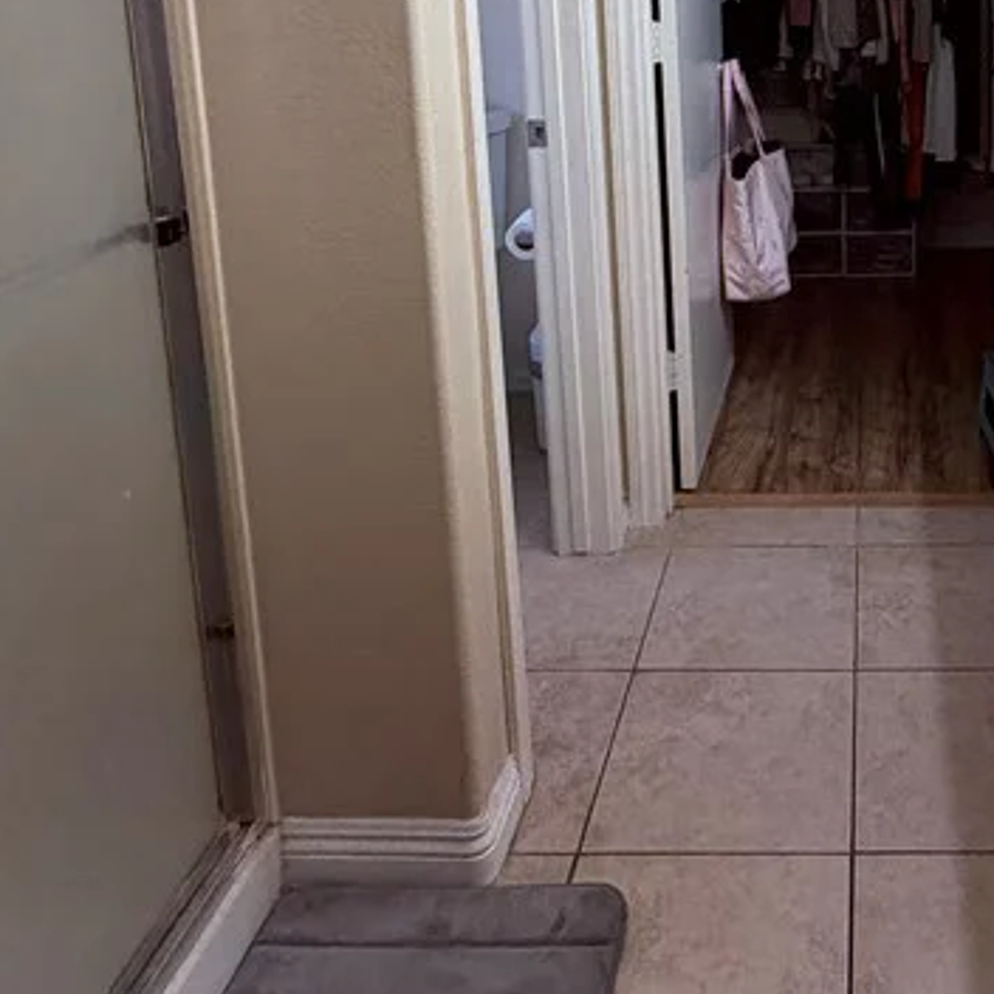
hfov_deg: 43.1
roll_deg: +1.7
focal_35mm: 36
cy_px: 71
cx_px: 844
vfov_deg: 41.7
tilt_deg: -8.9
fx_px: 1170
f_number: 2.2
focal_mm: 2.22
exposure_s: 1/120
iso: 80
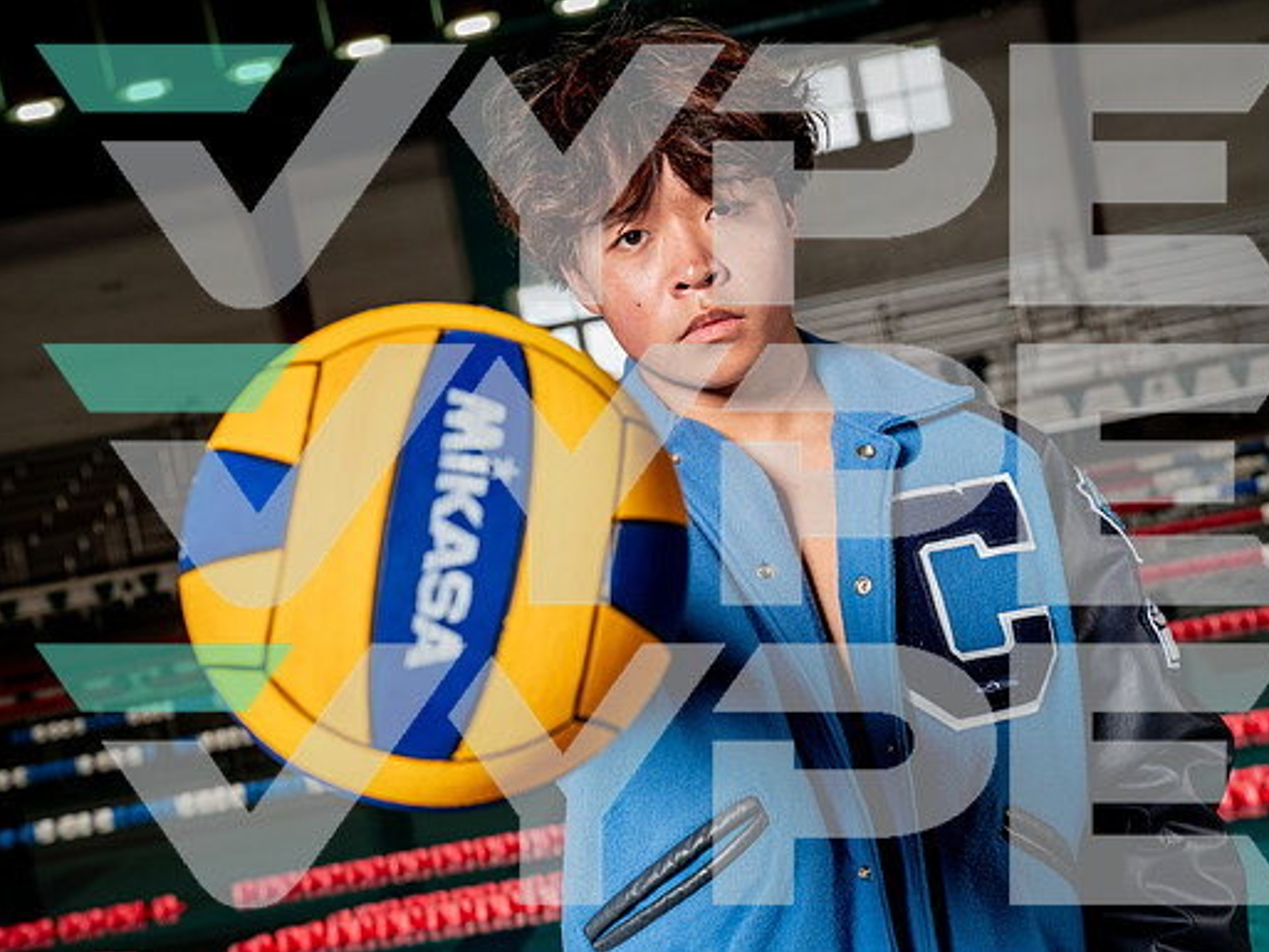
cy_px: 476
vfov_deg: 23.7
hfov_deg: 31.2
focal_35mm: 62
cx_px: 673
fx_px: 2273
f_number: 6.3
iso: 400
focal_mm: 57
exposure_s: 1/250
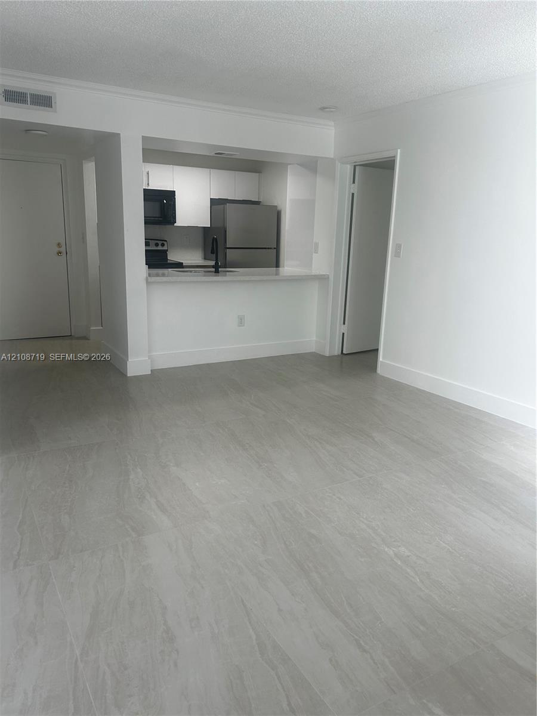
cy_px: 358
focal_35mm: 26
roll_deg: -2.6
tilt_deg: -12.5
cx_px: 268
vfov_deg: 67.3
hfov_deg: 53.1
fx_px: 538
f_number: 1.5
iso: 40
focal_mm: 5.7
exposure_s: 1/192
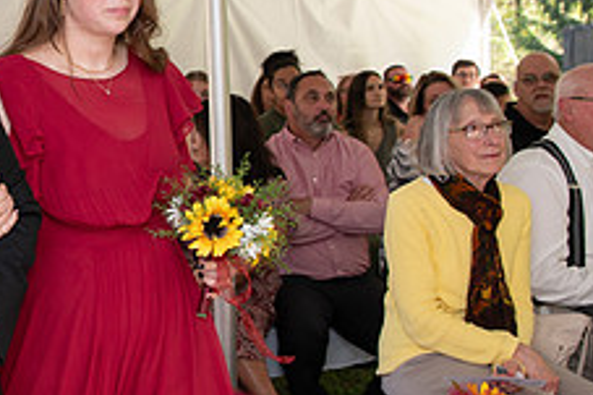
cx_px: -124
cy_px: 154
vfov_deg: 19.1
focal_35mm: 71
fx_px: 1169
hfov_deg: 25.5
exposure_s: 1/200
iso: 320
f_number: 3.2
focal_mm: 24
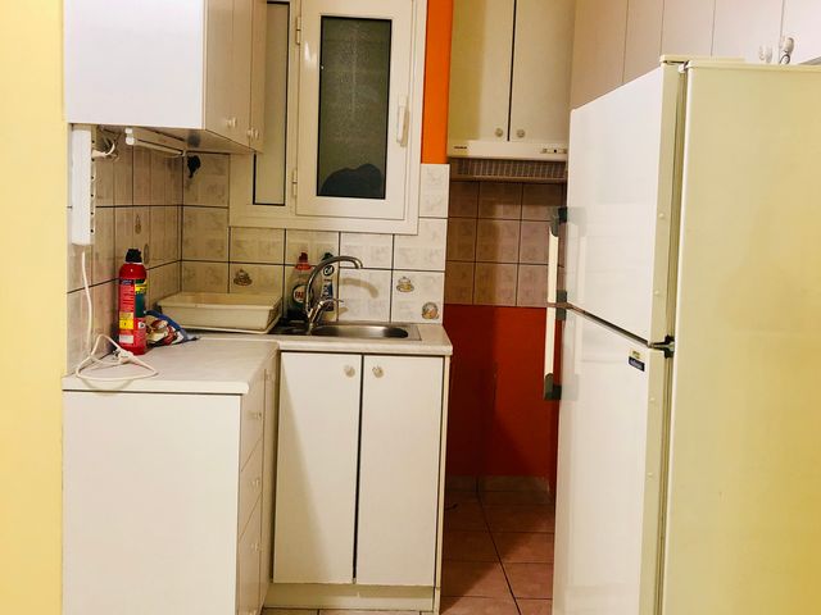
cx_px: 410
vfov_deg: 49.7
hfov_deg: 63.4
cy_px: 308
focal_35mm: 28
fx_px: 664
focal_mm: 3.99
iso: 80
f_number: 1.8
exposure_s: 1/17
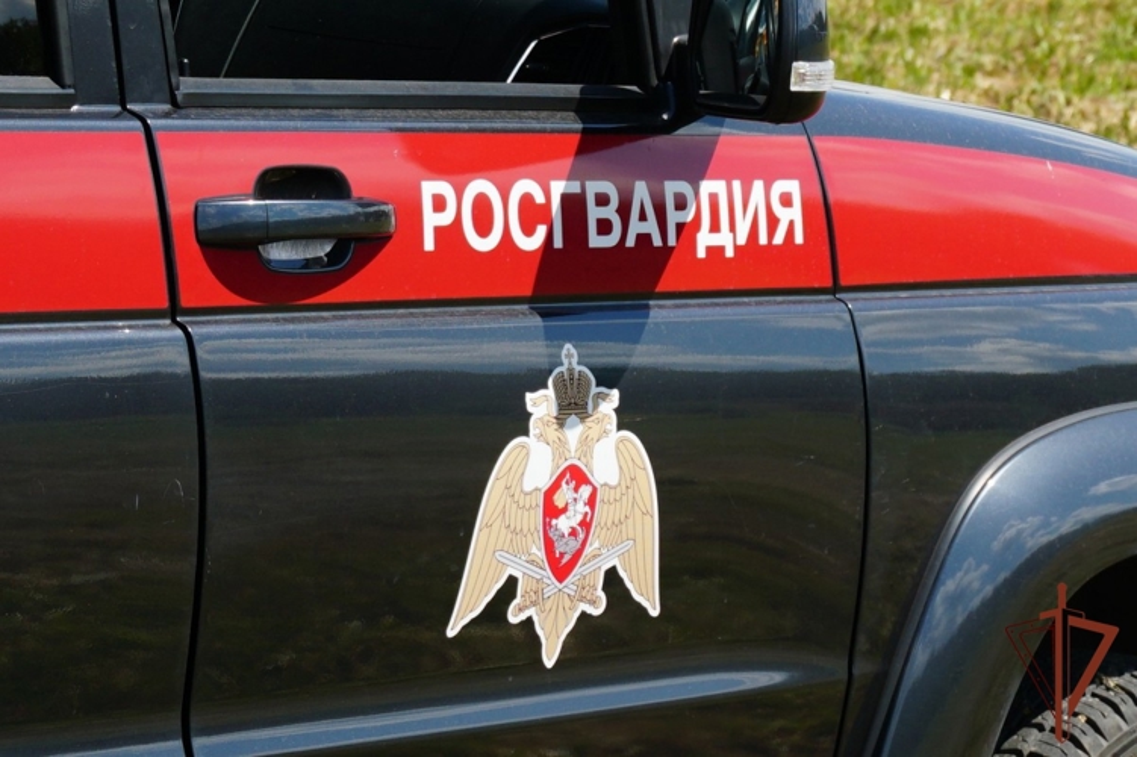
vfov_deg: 21.6
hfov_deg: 31.9
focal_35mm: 63
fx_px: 1989
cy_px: 378
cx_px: 568
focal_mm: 42
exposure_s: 1/400
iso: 100
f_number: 5.6
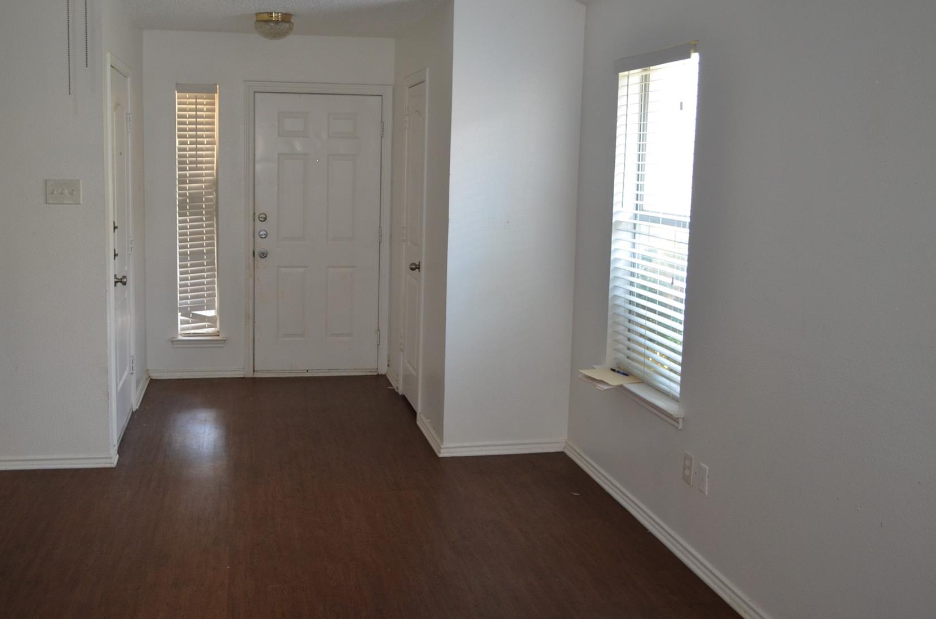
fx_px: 960
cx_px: 375
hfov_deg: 51.7
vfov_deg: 35.7
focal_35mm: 37
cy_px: 268
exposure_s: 1/60
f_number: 3.8
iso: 500
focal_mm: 20
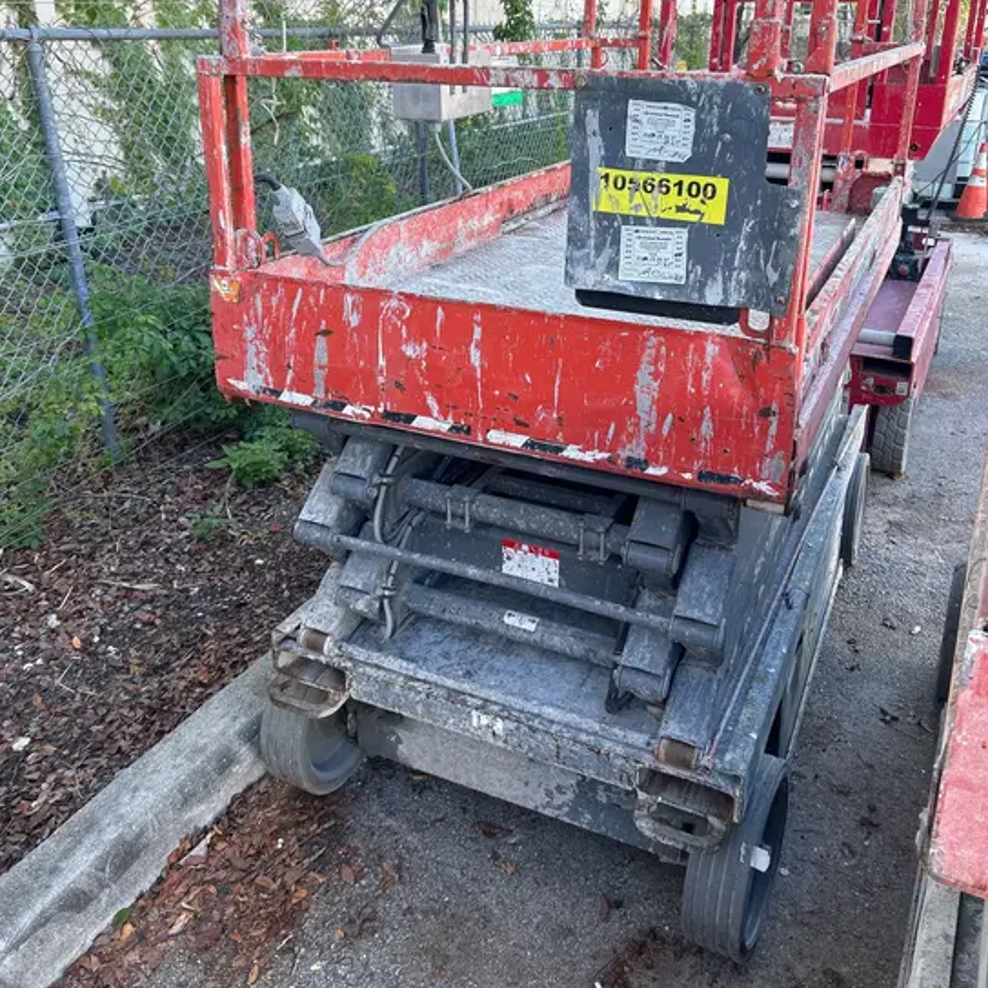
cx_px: 493
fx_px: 1001
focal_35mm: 31
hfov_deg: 52.5
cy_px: 345
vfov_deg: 51.7
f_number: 1.5
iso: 50
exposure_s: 1/391
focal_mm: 5.7
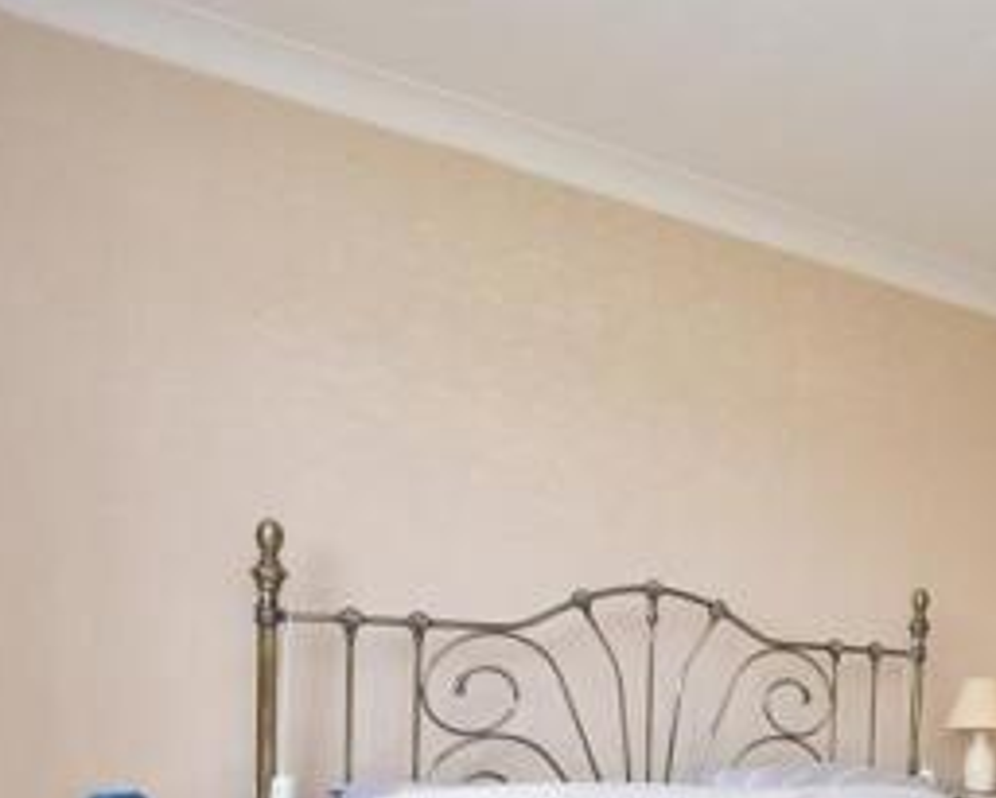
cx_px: 1062
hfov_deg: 41.4
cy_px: 718
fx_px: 1062
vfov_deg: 38.4
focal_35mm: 36
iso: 250
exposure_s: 1/40
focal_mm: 10
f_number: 5
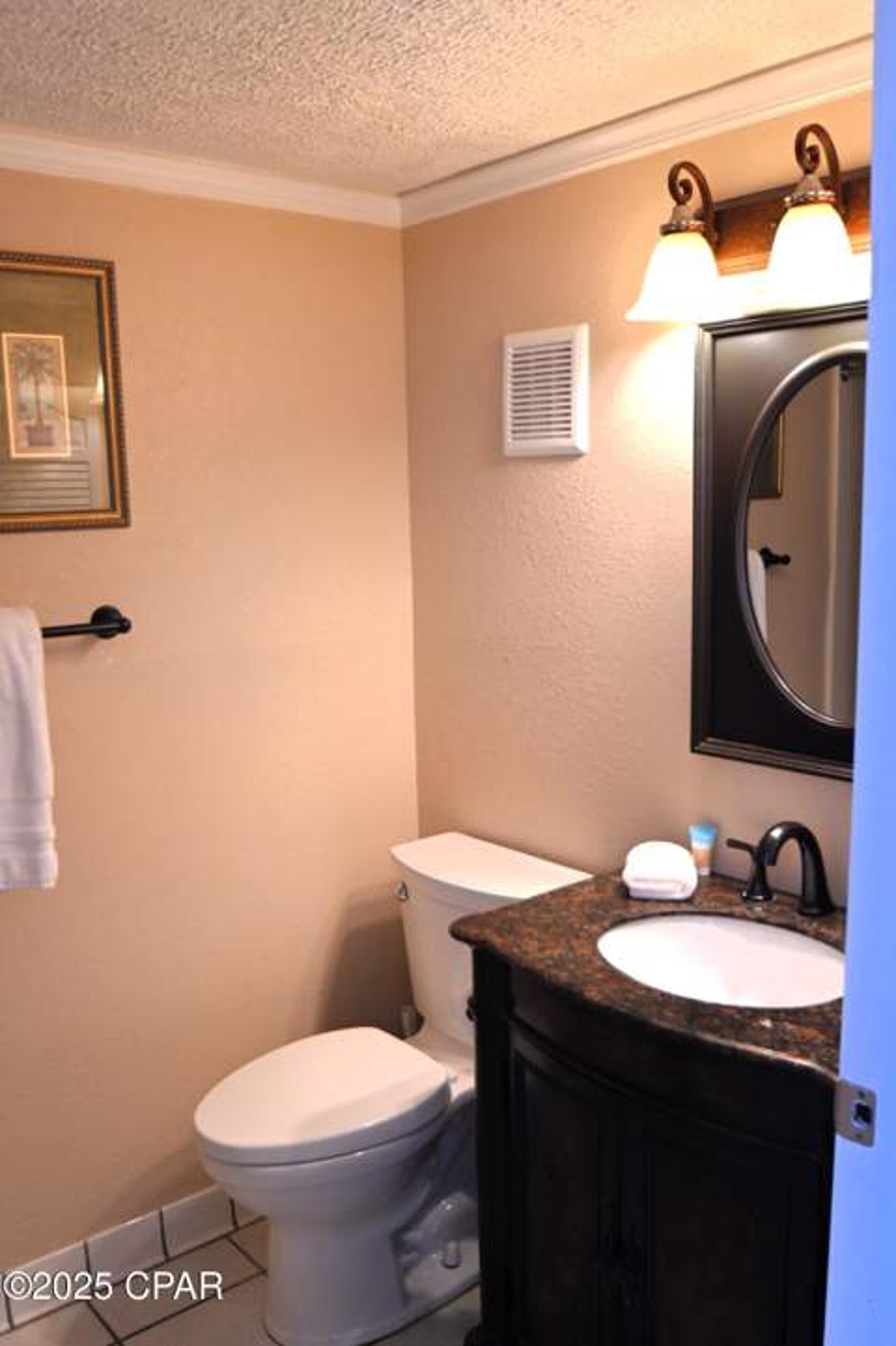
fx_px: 1121
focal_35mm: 30
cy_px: 673
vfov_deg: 62.0
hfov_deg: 43.6
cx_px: 448
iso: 560
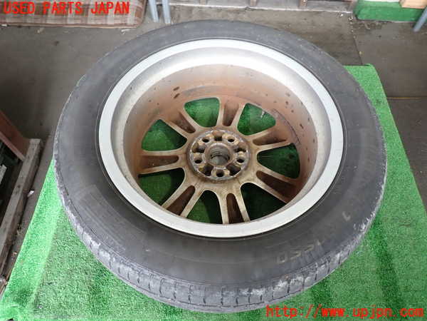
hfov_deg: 69.4
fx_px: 308
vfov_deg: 54.9
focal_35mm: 25
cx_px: 214
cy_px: 160
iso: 200
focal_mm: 4.5
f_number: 2
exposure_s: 1/60
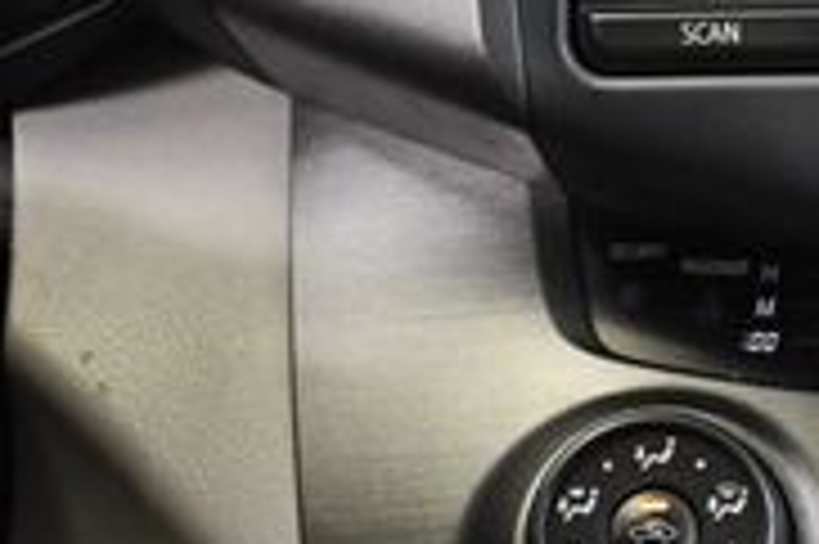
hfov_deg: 11.8
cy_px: 13
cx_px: 1071
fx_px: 3841
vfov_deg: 8.1
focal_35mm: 169
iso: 4500
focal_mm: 32
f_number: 4.5
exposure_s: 1/60
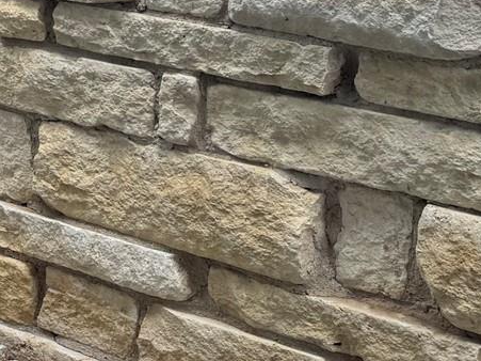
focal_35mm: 109
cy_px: -100
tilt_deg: -10.8
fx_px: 1514
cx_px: -445
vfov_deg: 13.1
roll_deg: +1.7
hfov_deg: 15.1
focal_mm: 6.76
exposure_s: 1/1151
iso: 80
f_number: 1.78
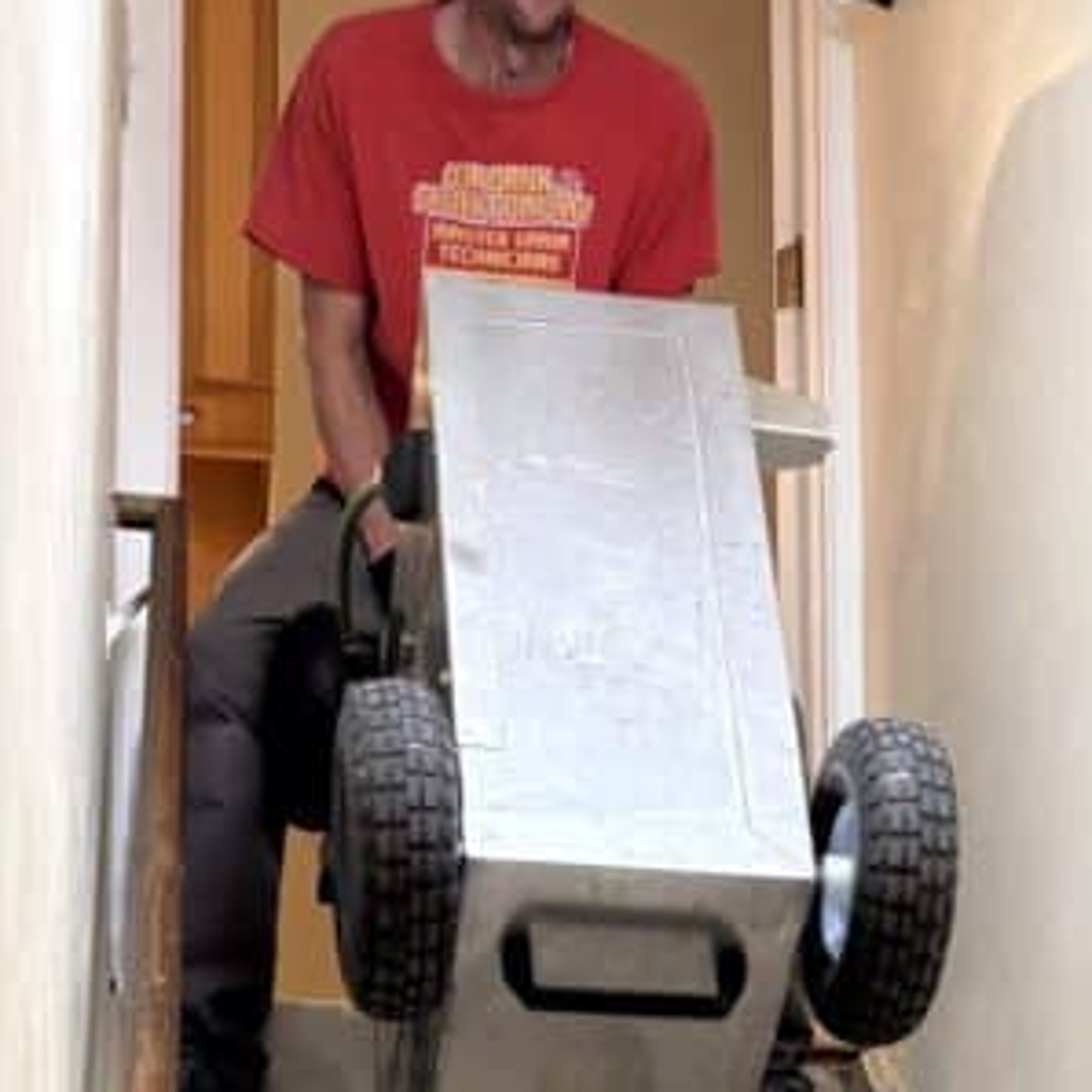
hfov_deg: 21.8
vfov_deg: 20.2
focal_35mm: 79
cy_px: 1392
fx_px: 2820
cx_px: 781
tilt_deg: +8.6
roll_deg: -0.2
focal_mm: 5.96
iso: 200
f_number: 1.6
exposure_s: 1/60
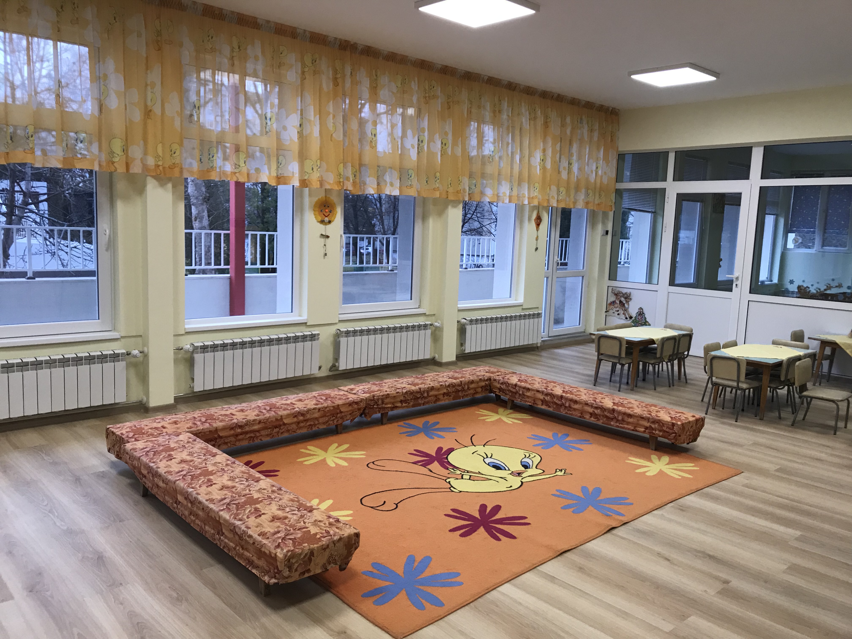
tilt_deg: -6.8
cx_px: 426
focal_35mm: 28
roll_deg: -1.0
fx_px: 689
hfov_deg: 63.4
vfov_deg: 49.7
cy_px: 320
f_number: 1.8
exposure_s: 1/33
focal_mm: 3.99
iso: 25
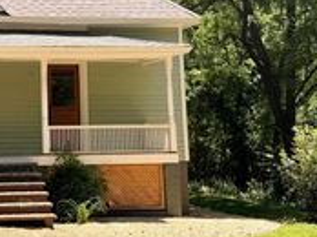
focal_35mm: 69
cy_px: 74
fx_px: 631
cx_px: 16
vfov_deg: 21.2
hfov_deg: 27.0
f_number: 1.78
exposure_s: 1/2000
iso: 80
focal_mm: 6.76
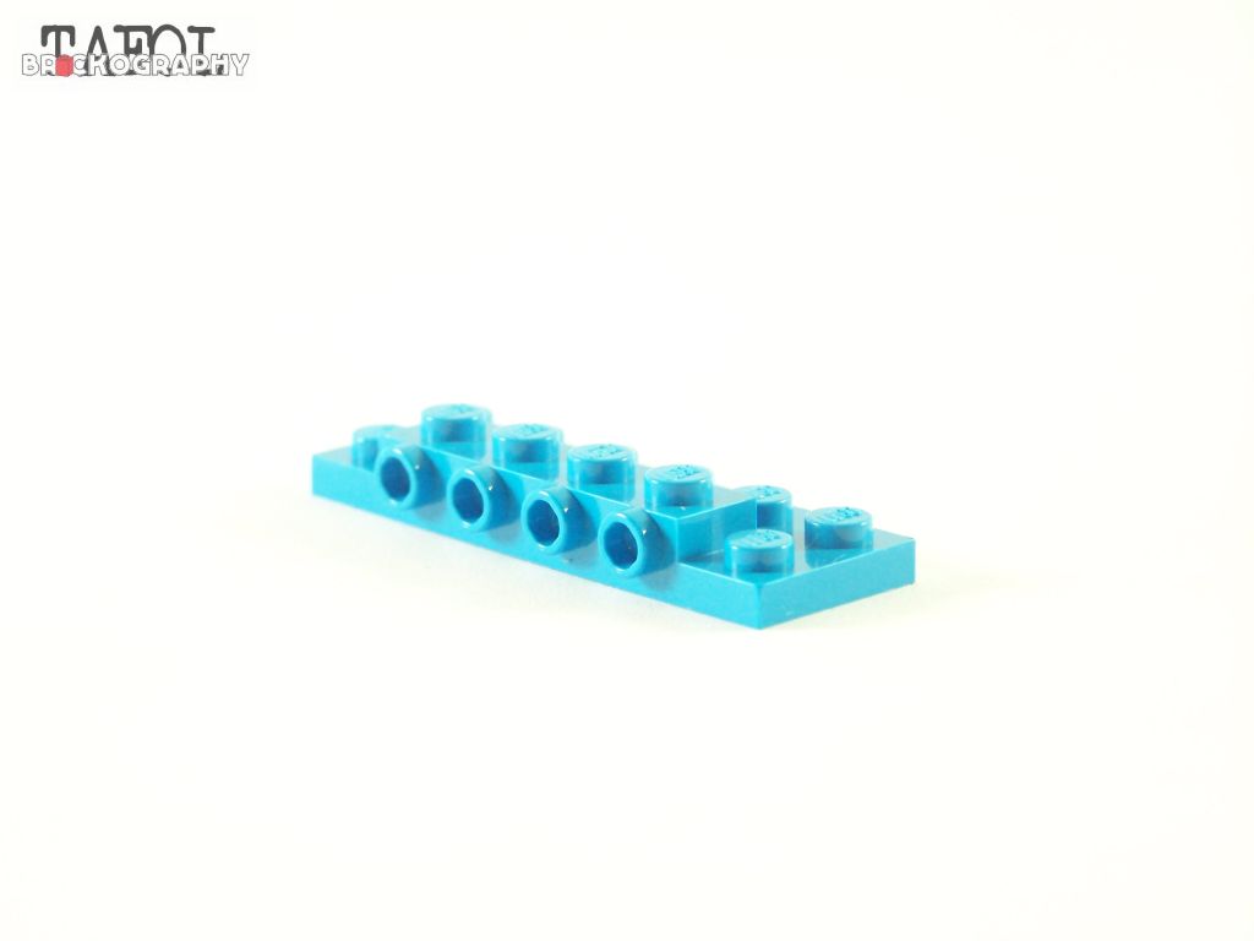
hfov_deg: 15.4
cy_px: 470
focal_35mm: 128
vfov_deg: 11.6
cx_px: 627
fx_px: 4637
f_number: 3.2
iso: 200
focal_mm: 21.2
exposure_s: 1/30
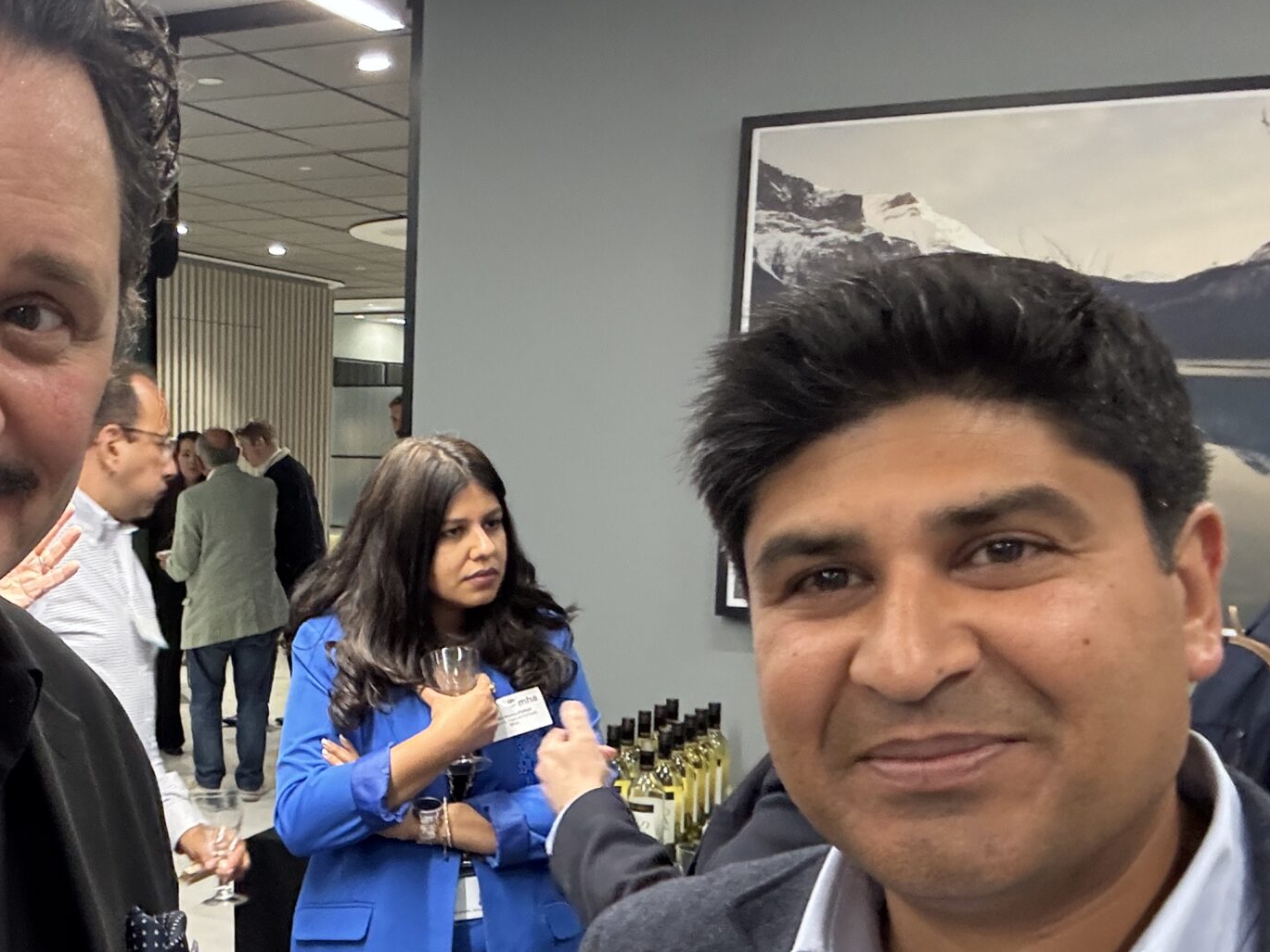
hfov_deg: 42.0
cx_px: 259
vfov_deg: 33.4
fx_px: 1578
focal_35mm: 43
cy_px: 619
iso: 320
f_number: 1.9
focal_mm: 2.69
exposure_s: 1/40
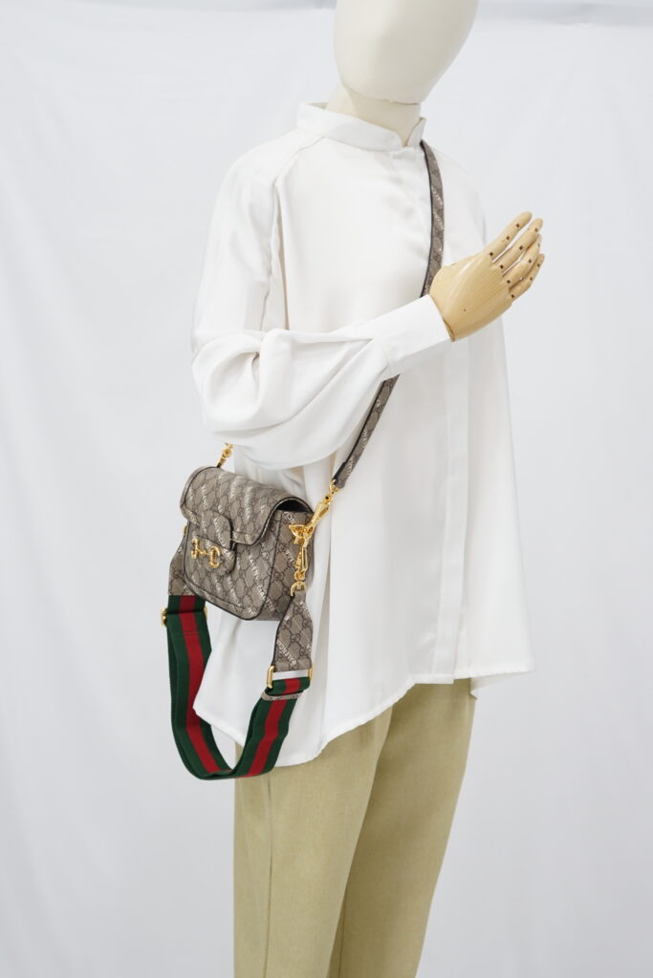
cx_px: 326
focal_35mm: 50
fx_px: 1360
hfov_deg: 27.0
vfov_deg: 39.6
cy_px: 489
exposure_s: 1/10
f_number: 6.3
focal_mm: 50
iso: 640
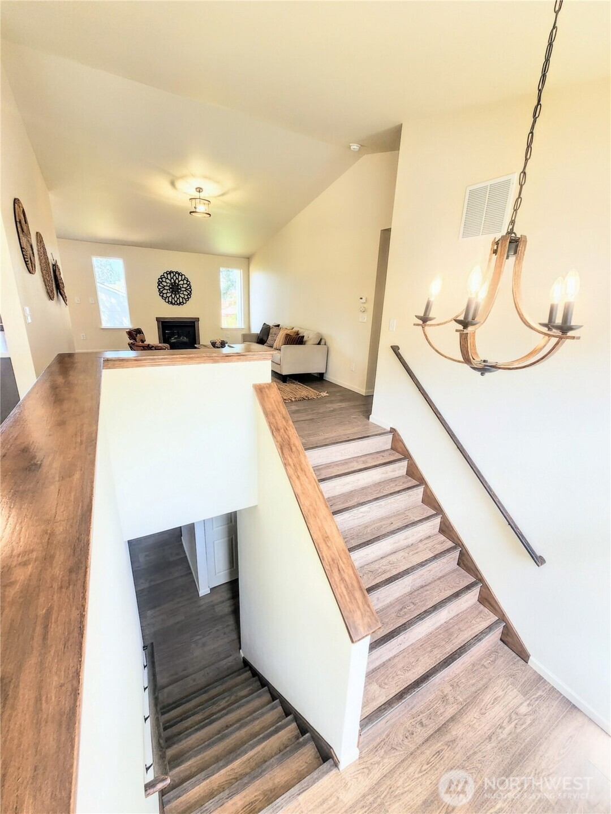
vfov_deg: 106.2
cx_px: 306
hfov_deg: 89.9
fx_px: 306
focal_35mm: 13
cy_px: 407
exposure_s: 1/120
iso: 80
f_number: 2.2
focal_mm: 2.2
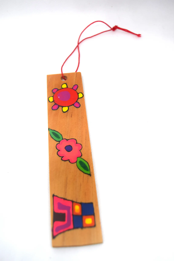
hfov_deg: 35.5
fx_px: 272
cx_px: 87
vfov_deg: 51.3
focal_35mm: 38
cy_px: 130
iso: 400
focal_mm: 25
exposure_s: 1/125
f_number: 5.6
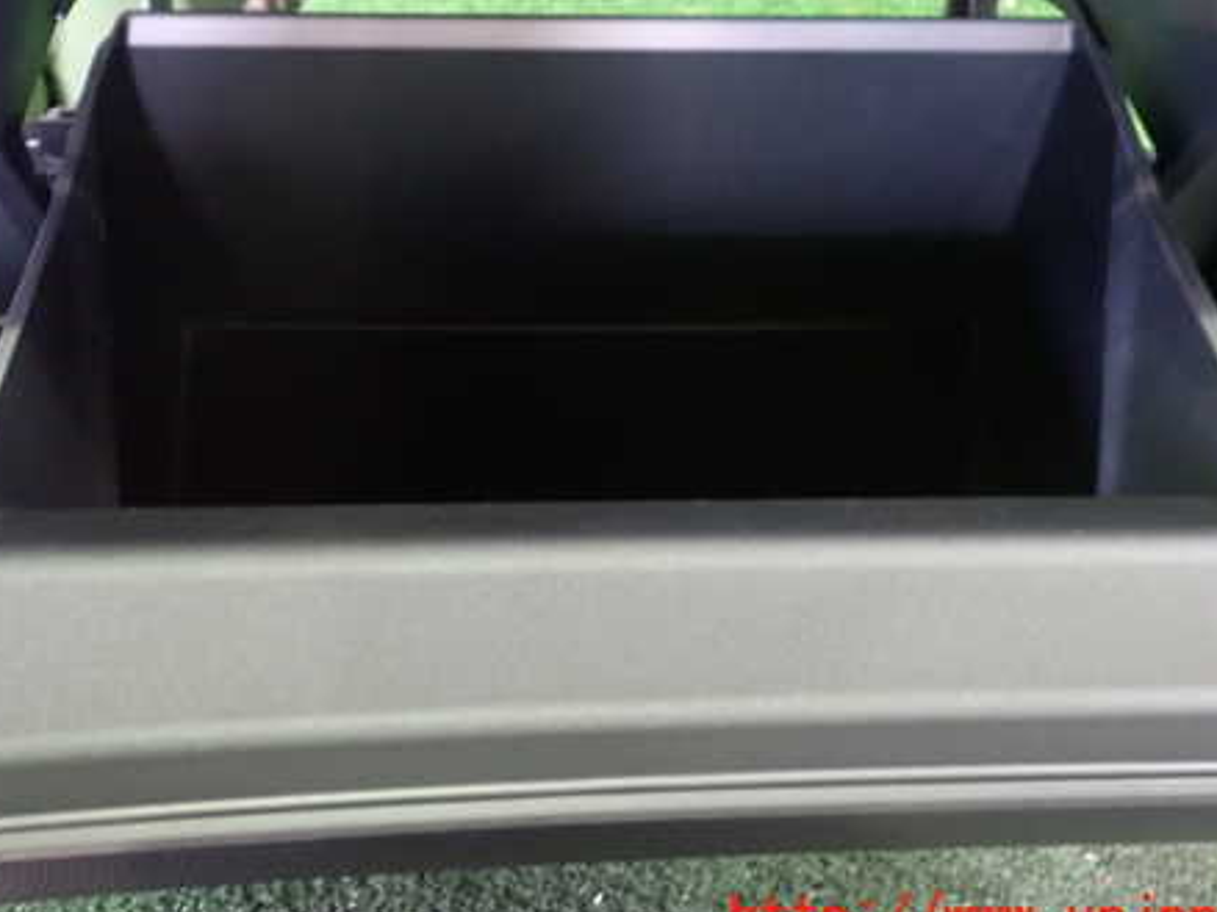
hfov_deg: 45.7
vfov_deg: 34.9
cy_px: 333
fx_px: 1441
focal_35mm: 41
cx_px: 524
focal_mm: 5.4
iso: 800
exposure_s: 1/13
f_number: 2.3
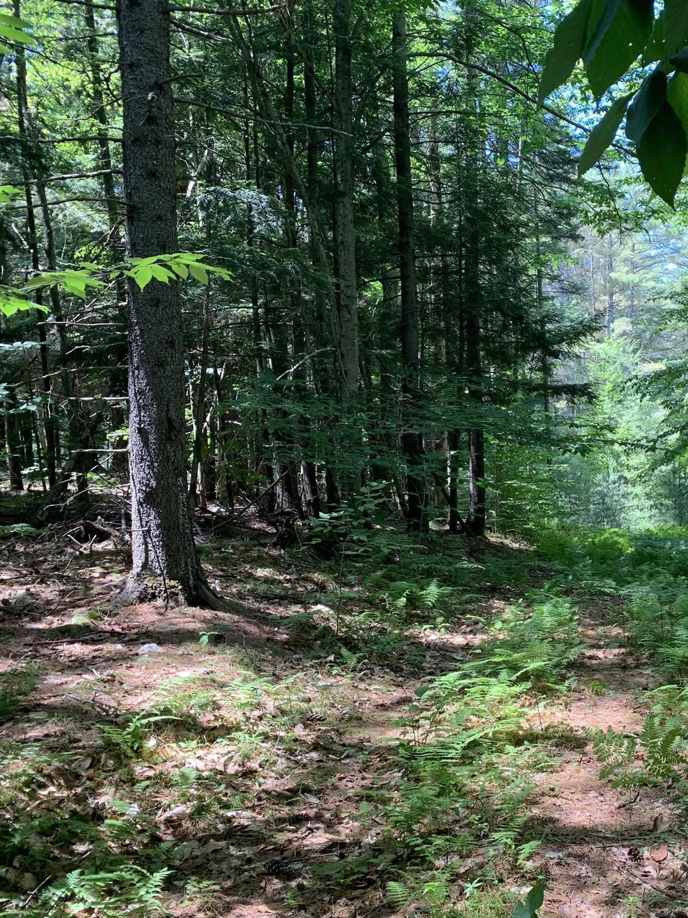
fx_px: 927
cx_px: 614
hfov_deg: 38.1
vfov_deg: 52.6
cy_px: 460
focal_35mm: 35
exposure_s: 1/122
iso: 40
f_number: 1.8
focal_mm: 4.25
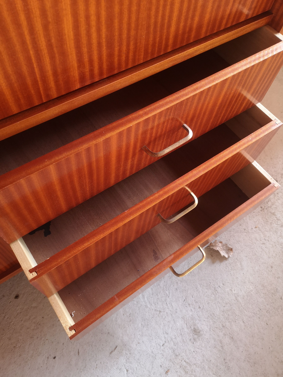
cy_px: 188
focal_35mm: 27
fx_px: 294
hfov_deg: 51.4
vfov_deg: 65.3
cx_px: 142
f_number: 1.8
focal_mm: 5.58
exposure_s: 1/100
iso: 160
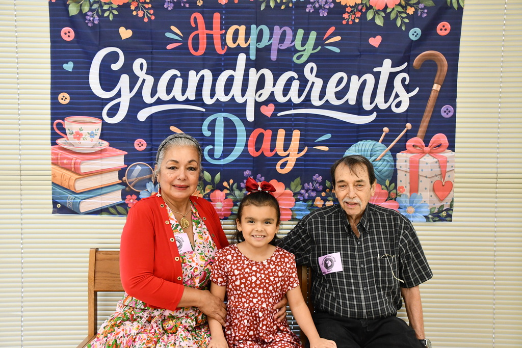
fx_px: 566
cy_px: 174
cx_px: 261
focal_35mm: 39
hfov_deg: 49.5
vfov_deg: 34.2
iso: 2500
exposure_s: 1/100
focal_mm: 26
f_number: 5
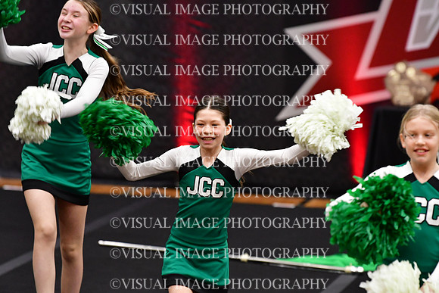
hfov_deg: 6.9
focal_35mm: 300
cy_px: 146
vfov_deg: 4.6
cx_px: 220
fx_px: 3659
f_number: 3.5
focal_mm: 200
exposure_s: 1/500
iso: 4000
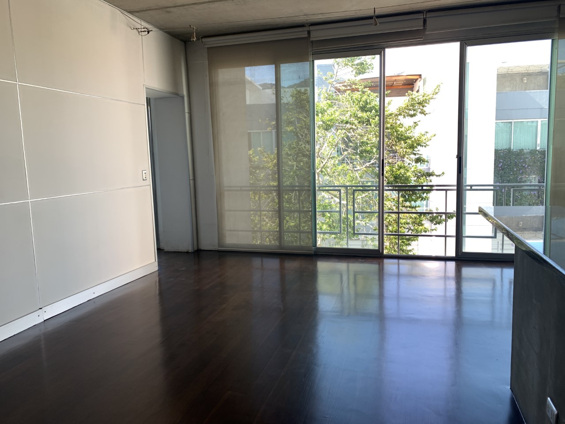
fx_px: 424
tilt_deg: -6.8
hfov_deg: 67.3
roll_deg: +1.1
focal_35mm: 26
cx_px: 282
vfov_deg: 53.1
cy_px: 212
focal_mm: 4.25
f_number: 1.8
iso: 25
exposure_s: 1/154
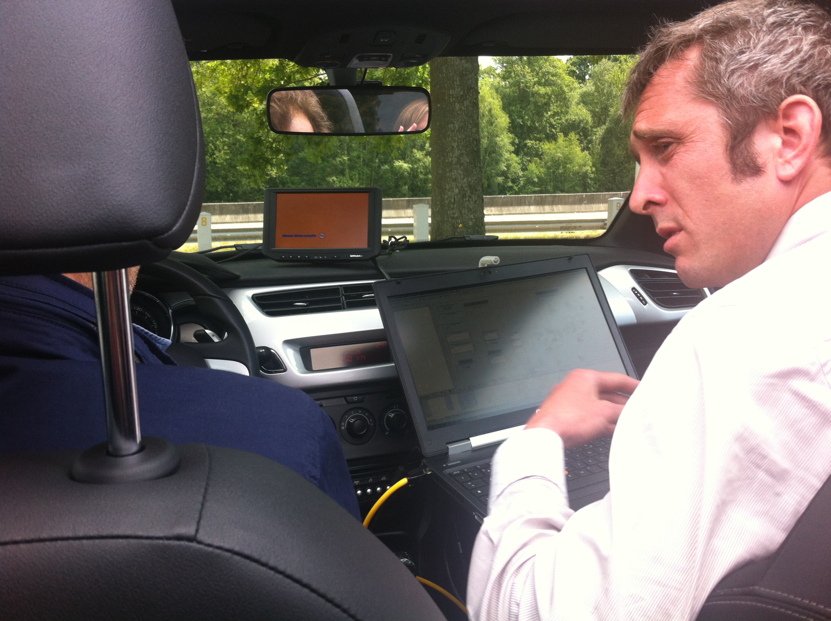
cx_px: 416
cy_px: 310
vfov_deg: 40.6
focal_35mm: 35
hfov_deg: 52.7
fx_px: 839
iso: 80
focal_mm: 3.85
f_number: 2.8
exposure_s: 1/156
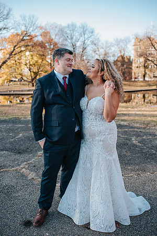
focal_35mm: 35
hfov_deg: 37.9
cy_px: 118
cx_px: 78
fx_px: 229
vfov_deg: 54.4
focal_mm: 35
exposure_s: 1/400
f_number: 2.8
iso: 200
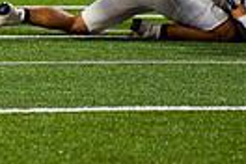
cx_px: -246
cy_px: -189
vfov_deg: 1.7
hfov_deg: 2.6
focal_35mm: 792
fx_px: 5412
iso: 2500
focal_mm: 180
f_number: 3.2
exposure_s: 1/1250
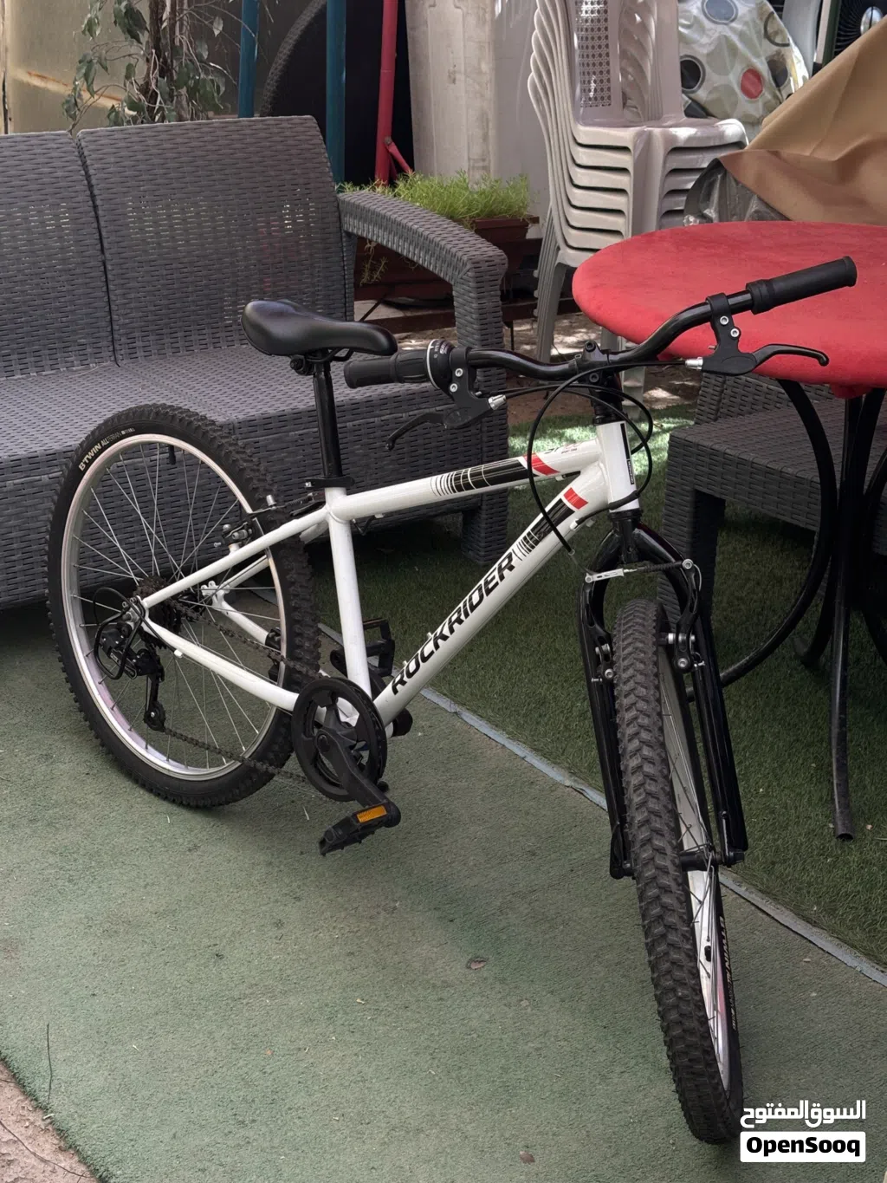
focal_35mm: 52
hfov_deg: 28.0
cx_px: 444
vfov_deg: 36.8
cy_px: 592
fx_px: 1776
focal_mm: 5.96
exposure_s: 1/169
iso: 32
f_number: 1.6
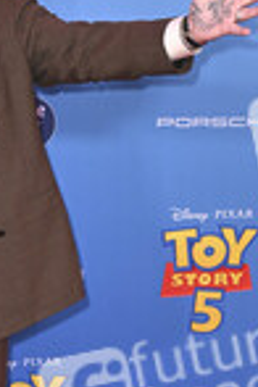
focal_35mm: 114
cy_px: 255
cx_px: -66
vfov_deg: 17.9
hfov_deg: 11.7
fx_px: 1225
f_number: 6.3
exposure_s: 1/250
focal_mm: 42
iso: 1250
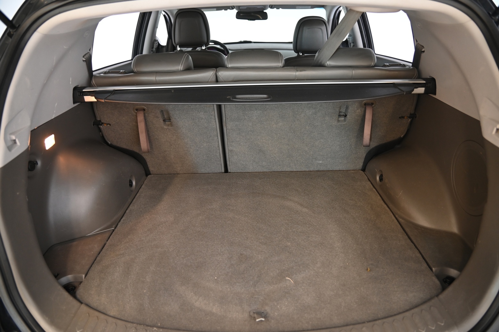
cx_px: 250
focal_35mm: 24
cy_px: 166
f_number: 4
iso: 1000
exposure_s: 1/13
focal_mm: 24
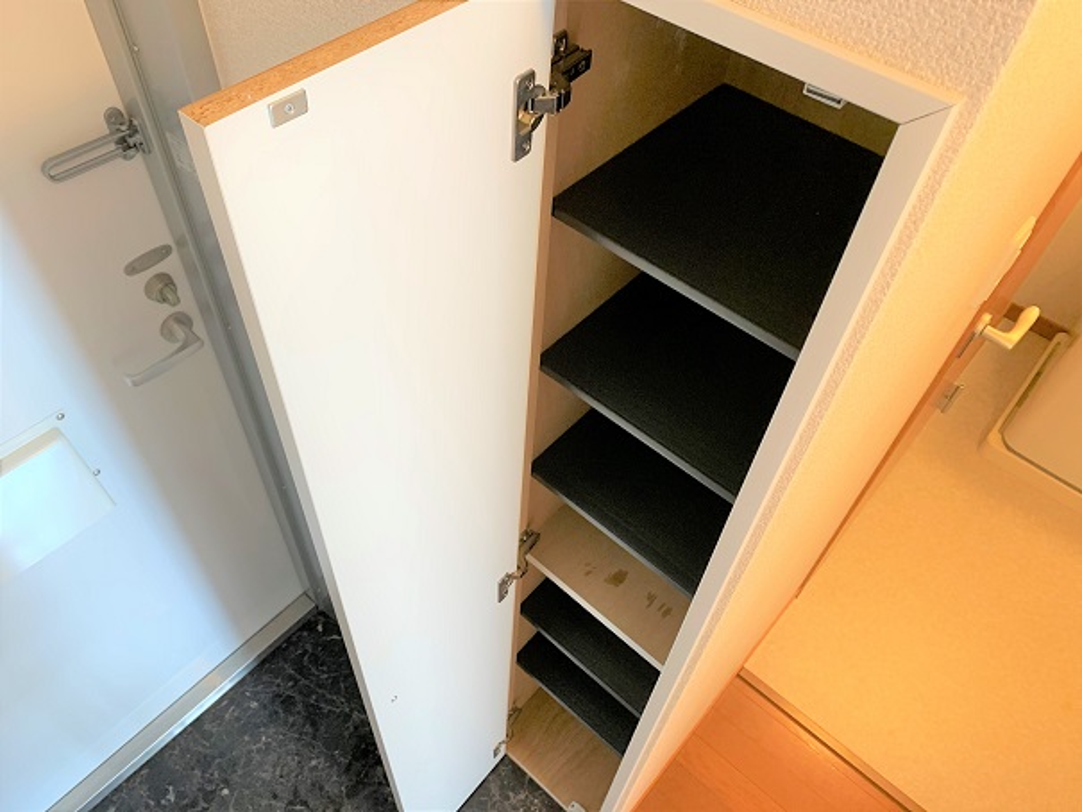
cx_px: 541
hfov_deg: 67.3
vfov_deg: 53.1
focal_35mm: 26
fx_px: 813
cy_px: 406
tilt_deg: -52.6
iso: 160
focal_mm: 4.25
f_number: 1.8
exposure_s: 1/50
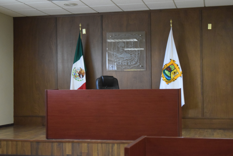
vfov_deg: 22.6
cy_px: 78
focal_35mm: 60
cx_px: 116
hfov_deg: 33.4
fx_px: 388
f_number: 5
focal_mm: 40
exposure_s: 1/60
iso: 3600
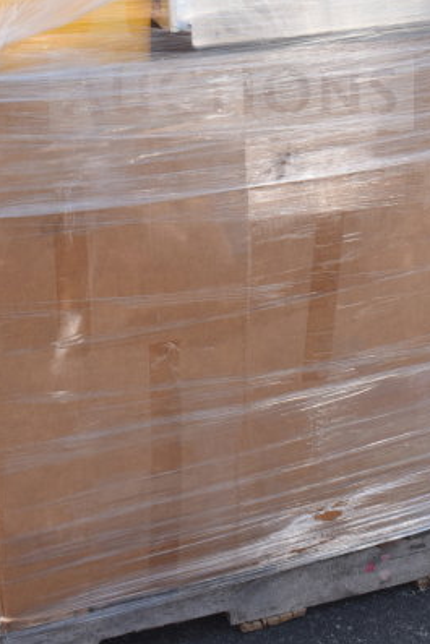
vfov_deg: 25.3
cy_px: 1
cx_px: 230
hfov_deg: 18.0
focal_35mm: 76
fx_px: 1360
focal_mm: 22
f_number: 7.1
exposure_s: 1/200
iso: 200
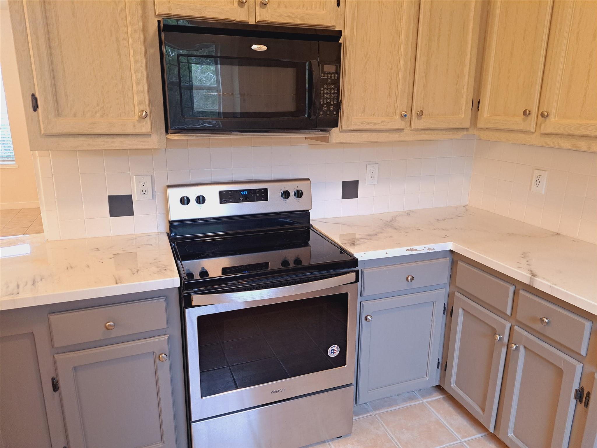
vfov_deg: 56.8
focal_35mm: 24
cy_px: 224
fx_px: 414
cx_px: 298
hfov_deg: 71.6
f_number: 1.8
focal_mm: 5.23
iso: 250
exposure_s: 1/60
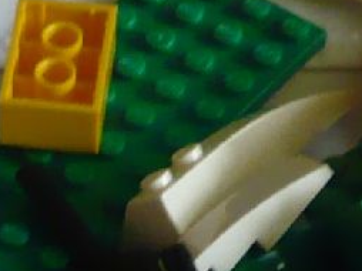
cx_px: 216
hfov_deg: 7.3
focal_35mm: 272
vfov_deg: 5.4
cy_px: 398
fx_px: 2842
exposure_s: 1/125
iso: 200
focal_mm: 5.8
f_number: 2.8
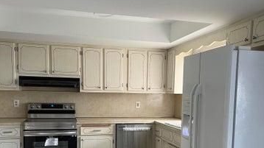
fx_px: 266
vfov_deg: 30.4
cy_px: 119
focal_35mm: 38
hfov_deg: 52.8
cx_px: 132
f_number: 1.5
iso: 125
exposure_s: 1/66
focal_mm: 5.7
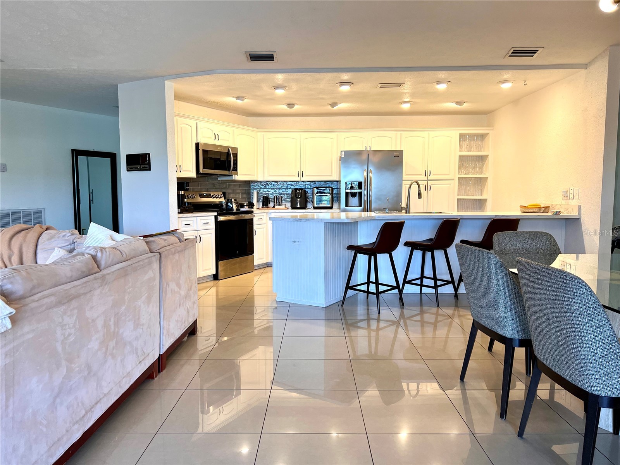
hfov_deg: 67.3
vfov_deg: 53.1
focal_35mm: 26
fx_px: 466
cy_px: 232
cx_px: 310
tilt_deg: -5.1
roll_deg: +0.1
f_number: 1.5
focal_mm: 5.7
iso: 64
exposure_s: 1/60
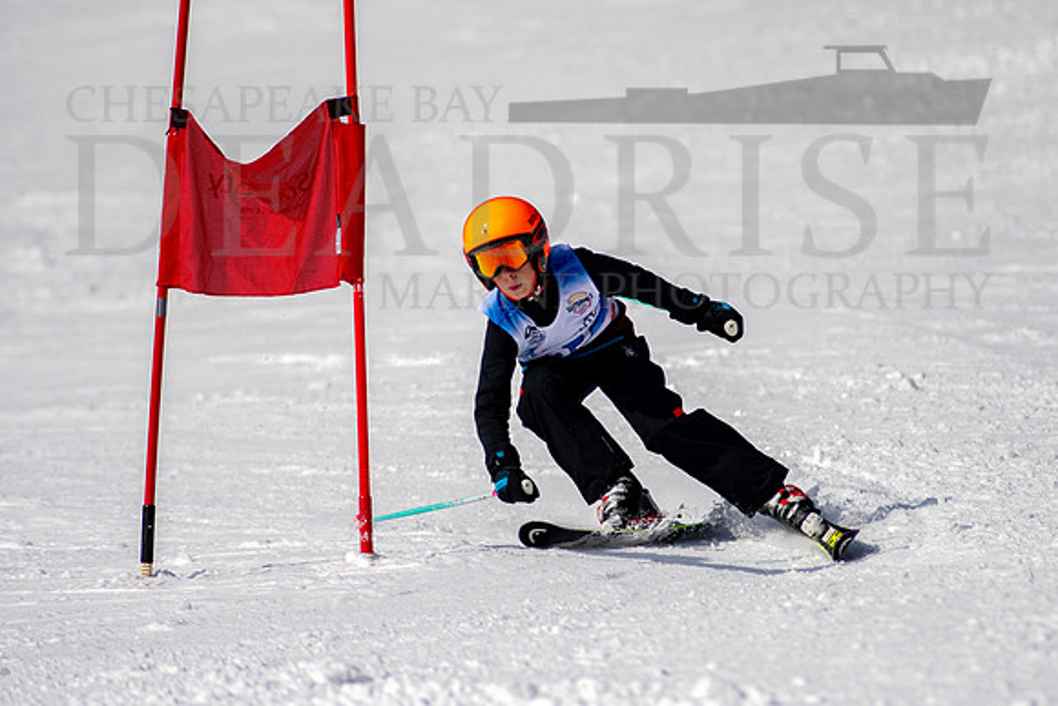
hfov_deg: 3.5
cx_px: 541
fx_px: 17346
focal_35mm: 590
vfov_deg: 2.3
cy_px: 333
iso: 100
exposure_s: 1/8000
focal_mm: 300
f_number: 2.8
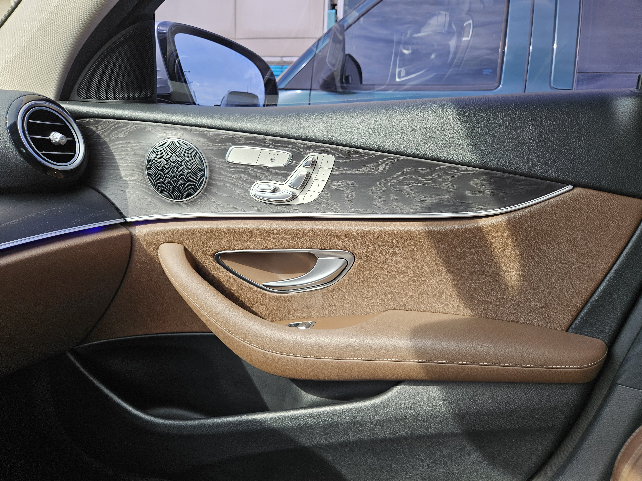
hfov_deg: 73.9
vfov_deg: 58.9
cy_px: 240
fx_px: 427
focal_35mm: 23
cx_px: 321
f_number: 1.8
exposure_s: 1/180
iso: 32
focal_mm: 5.4
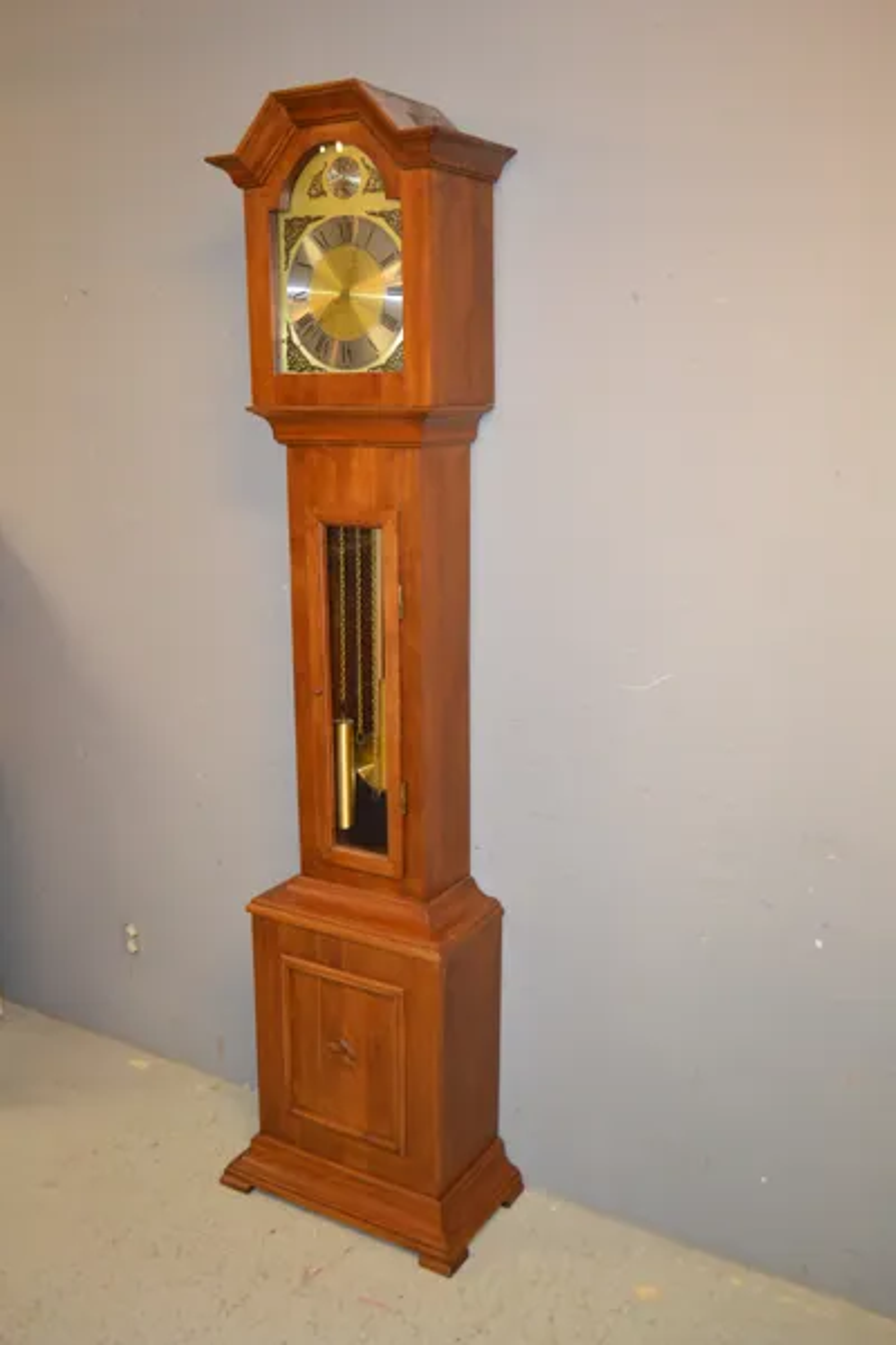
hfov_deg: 40.0
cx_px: 448
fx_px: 1232
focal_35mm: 33
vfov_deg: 57.2
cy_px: 672
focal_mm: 22
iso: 1250
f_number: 3.8
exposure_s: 1/60
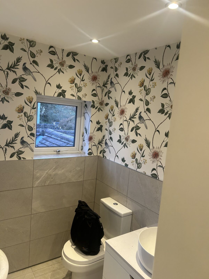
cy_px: 140
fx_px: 209
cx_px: 104
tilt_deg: -6.3
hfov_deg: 53.1
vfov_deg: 67.3
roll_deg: -4.9
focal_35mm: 26
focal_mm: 5.7
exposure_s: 1/100
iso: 80
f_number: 1.5
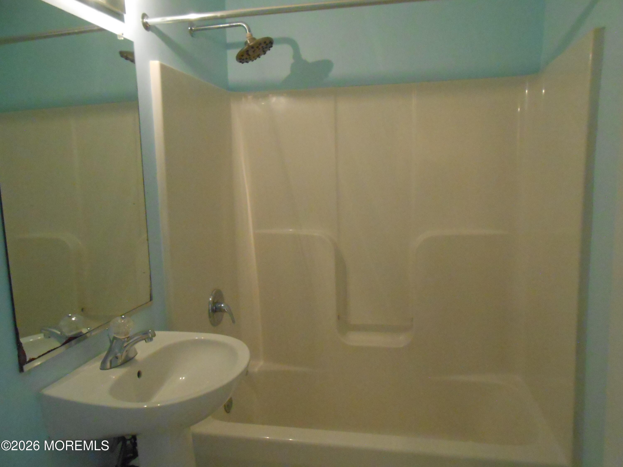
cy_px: 234
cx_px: 312
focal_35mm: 26
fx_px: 468
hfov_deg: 67.3
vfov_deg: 53.1
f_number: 3.5
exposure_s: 1/60
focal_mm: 4.6
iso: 800
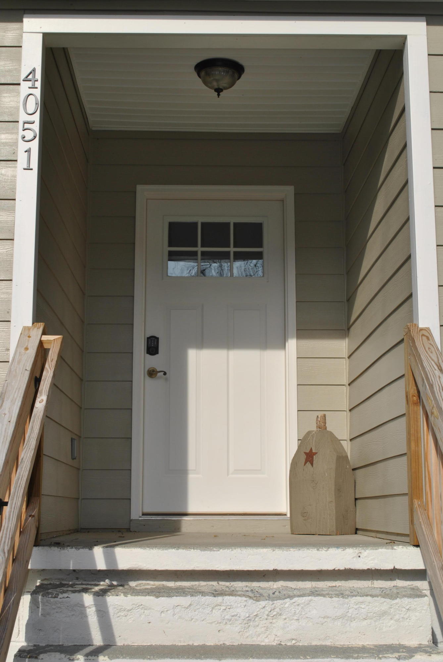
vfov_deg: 38.8
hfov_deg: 26.5
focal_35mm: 51
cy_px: 331
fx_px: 939
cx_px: 222
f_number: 13
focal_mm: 34
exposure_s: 1/200
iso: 100
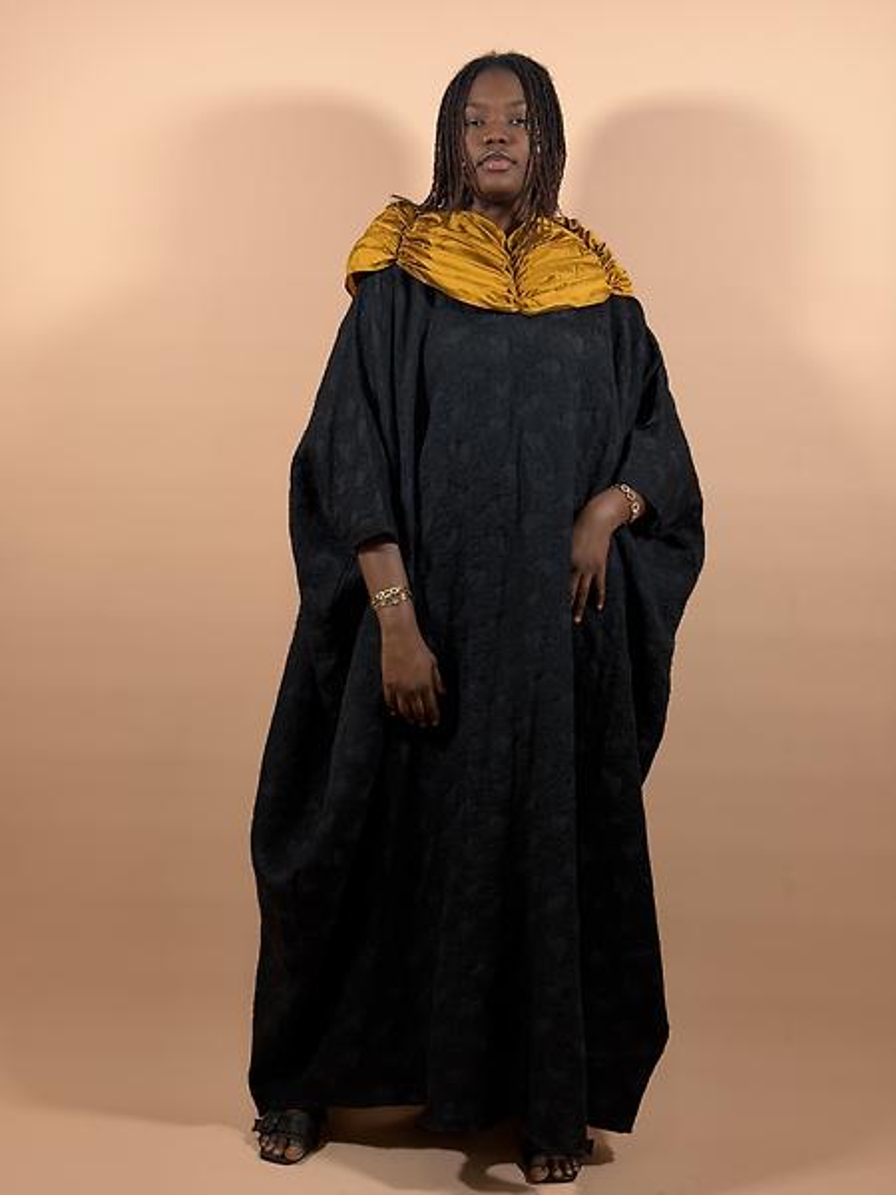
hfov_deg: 30.3
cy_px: 598
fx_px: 1657
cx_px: 448
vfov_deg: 39.7
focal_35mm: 48
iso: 64
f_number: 1.78
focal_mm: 6.76
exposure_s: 1/50
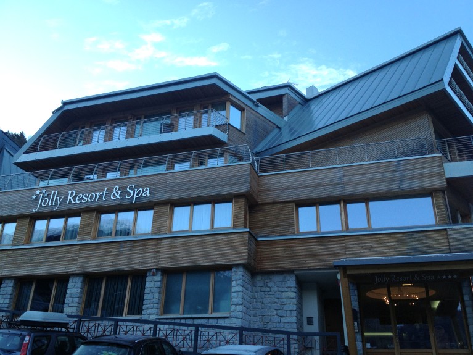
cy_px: 178
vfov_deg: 40.7
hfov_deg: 52.6
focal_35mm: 35
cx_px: 236
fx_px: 478
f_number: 2.4
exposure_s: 1/180
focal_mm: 4.28
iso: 50
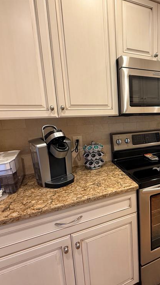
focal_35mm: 21
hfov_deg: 48.9
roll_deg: +1.4
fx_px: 159
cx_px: 138
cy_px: 139
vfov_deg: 83.8
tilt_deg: -9.3
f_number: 2.2
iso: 200
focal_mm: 2.22
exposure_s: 1/60
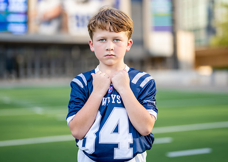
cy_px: 67
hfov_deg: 30.8
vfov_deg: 22.2
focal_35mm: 64
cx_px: 114
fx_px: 414
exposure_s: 1/2000
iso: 100
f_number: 1.2
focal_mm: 50
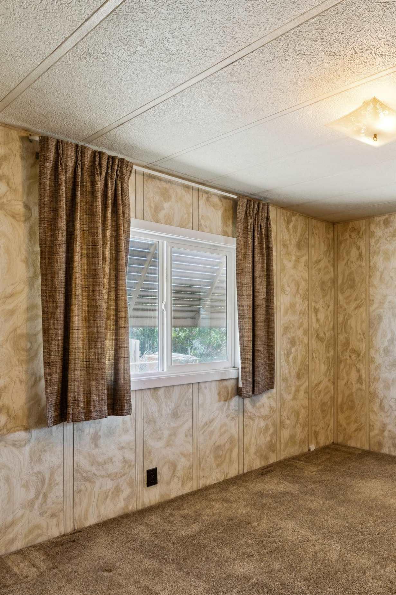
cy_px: 325
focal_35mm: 26
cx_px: 371
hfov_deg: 44.2
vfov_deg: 69.2
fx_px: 429
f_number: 13
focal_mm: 15.6
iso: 400
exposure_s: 1/10
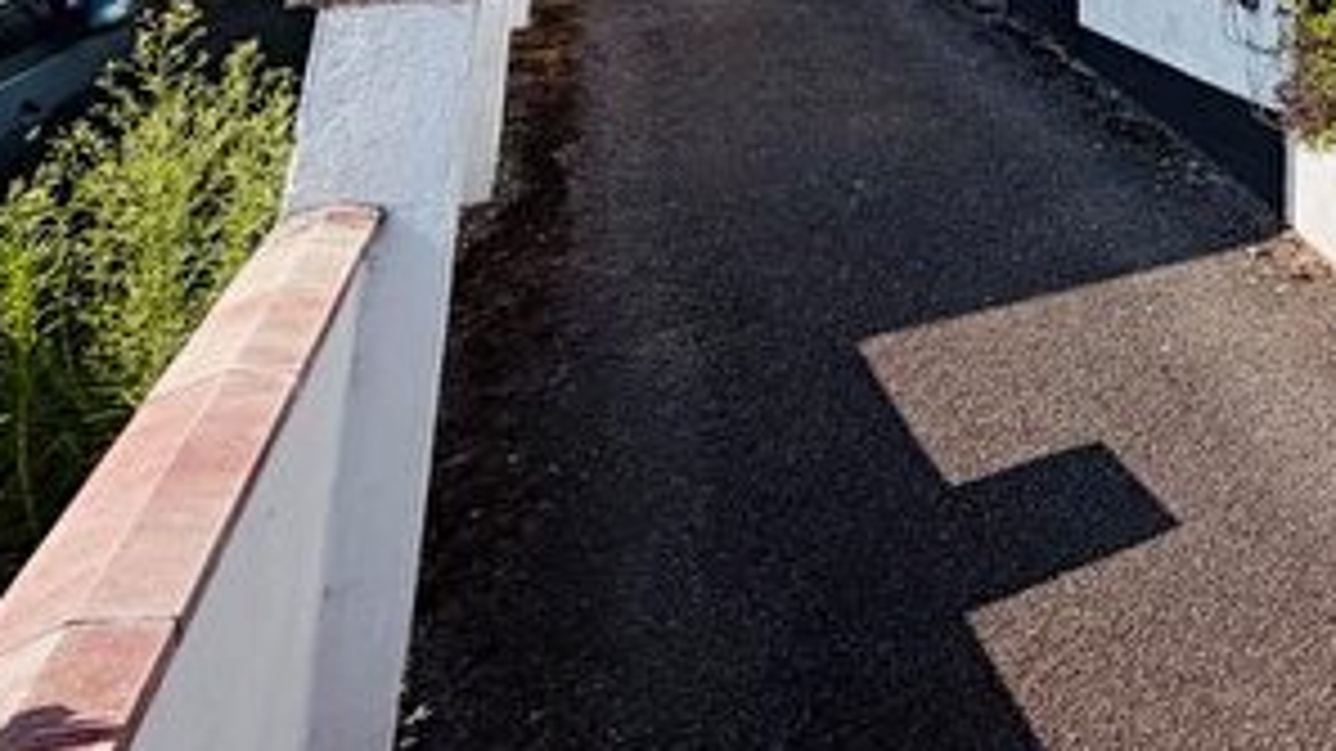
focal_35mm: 36
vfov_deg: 25.3
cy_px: -358
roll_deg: +0.8
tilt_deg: +7.2
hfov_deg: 41.2
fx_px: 1275
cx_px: 1543
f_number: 2.2
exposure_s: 1/970
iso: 20
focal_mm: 2.22
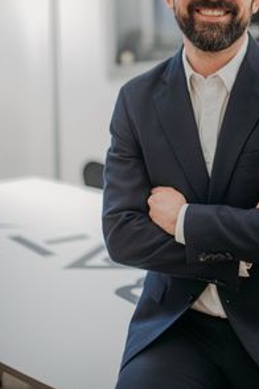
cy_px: 57
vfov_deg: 22.9
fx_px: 939
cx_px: 208
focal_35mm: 87
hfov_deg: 15.6
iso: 1600
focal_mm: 50
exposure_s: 1/200
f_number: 1.8
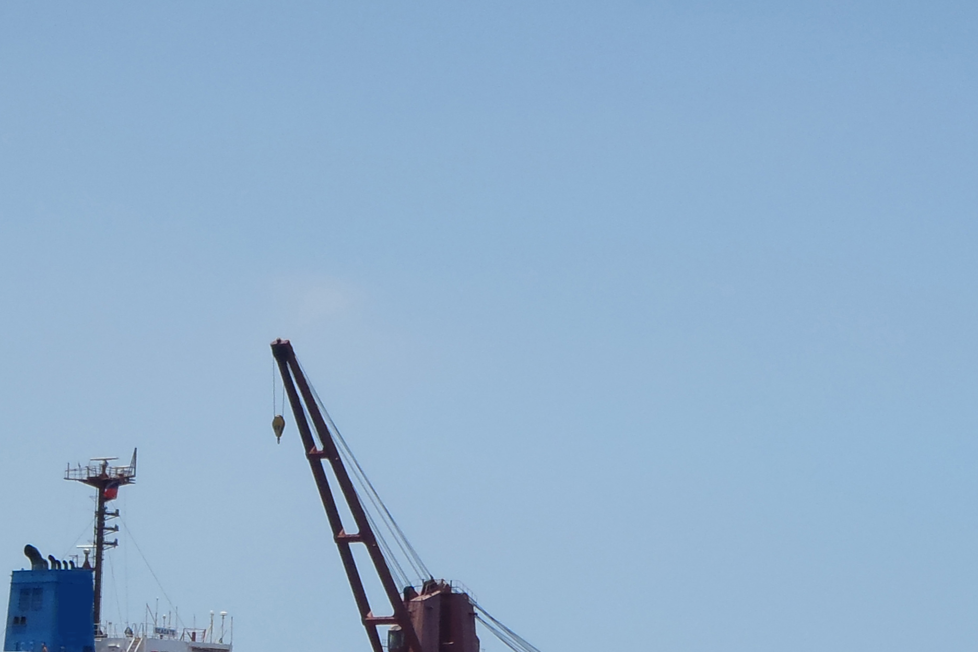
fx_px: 5433
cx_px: 578
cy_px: 796
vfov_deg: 6.8
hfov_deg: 10.3
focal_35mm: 200
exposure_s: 1/640
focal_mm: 15.06
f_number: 4.4
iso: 80
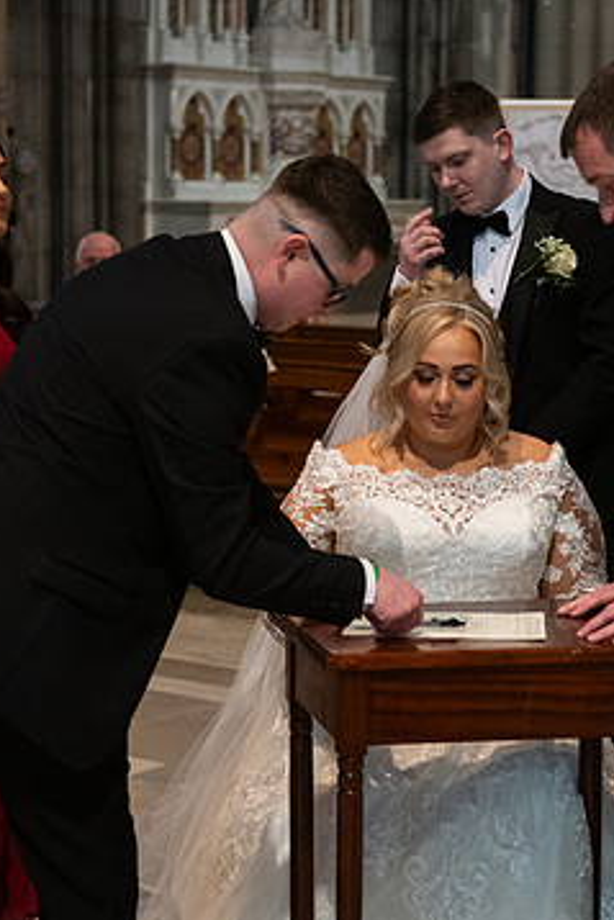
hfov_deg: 14.6
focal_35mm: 94
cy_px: 448
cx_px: 375
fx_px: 2402
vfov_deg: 21.7
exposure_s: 1/160
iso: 1250
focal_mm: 58
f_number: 3.5
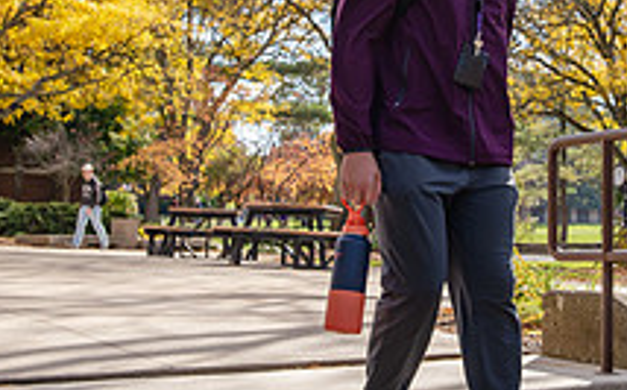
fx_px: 1228
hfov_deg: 28.4
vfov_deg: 18.0
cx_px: 437
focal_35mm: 72
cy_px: 116
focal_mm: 26
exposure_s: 1/320
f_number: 7.1
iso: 250
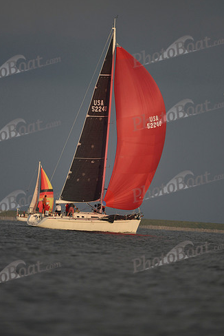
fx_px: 4427
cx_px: 97
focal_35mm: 475
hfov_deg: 2.9
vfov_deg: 4.3
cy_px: 159
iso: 280
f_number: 4
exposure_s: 1/5000
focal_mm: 400
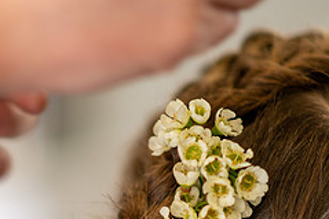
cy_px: 245
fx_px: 1881
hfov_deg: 10.0
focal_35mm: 206
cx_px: 81
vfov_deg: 6.6
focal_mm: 85
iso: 220
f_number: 1.8
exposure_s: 1/125
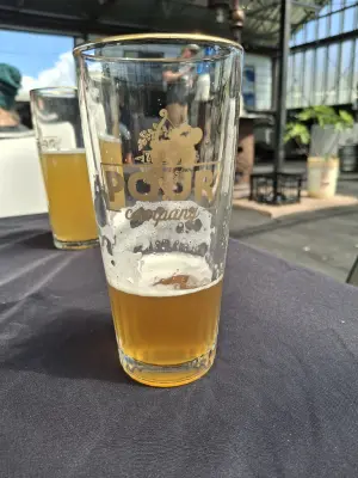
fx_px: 345
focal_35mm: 25
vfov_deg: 69.4
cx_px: 179
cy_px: 239
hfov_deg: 54.9
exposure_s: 1/833
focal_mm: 4.69
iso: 32
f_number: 1.8
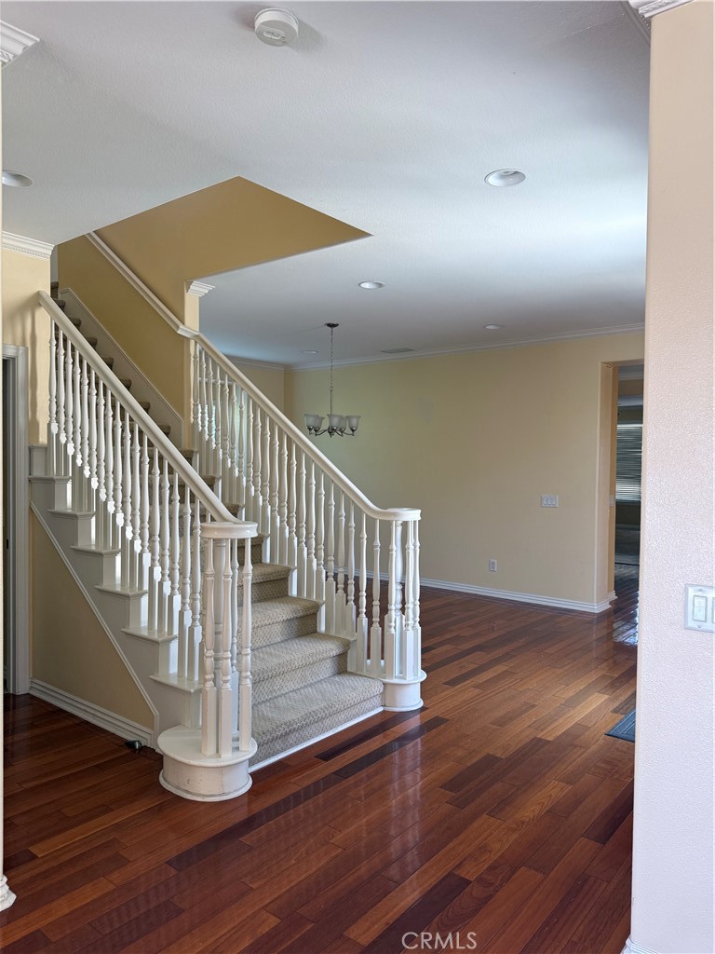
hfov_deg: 56.8
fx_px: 661
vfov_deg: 71.6
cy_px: 477
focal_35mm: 24
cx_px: 358
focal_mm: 6.76
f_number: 1.78
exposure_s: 1/120
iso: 160
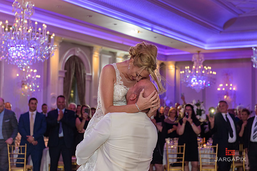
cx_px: 128
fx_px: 443
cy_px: 86
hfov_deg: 32.4
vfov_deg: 21.9
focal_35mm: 62
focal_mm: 62
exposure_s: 1/125
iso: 1600
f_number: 3.2
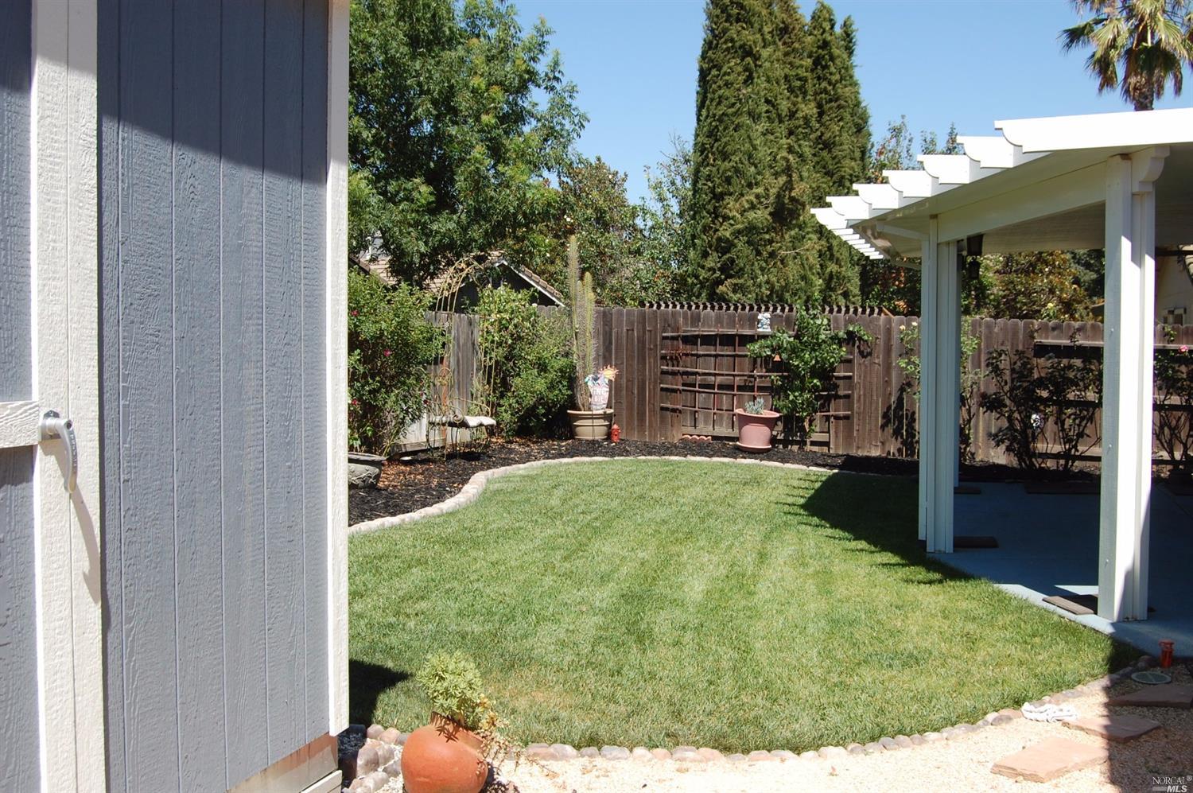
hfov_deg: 49.6
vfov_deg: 34.1
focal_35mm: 39
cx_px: 596
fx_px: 1291
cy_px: 396
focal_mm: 26
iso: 200
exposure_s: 1/320
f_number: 9
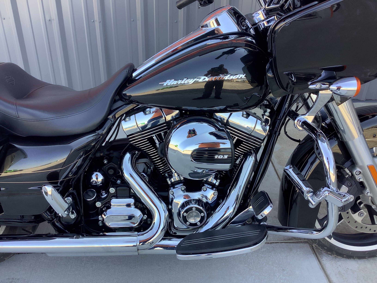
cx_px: 188
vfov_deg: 45.4
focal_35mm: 31
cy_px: 142
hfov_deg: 58.4
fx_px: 338
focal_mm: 3.3
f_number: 2.4
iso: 32
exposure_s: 1/120
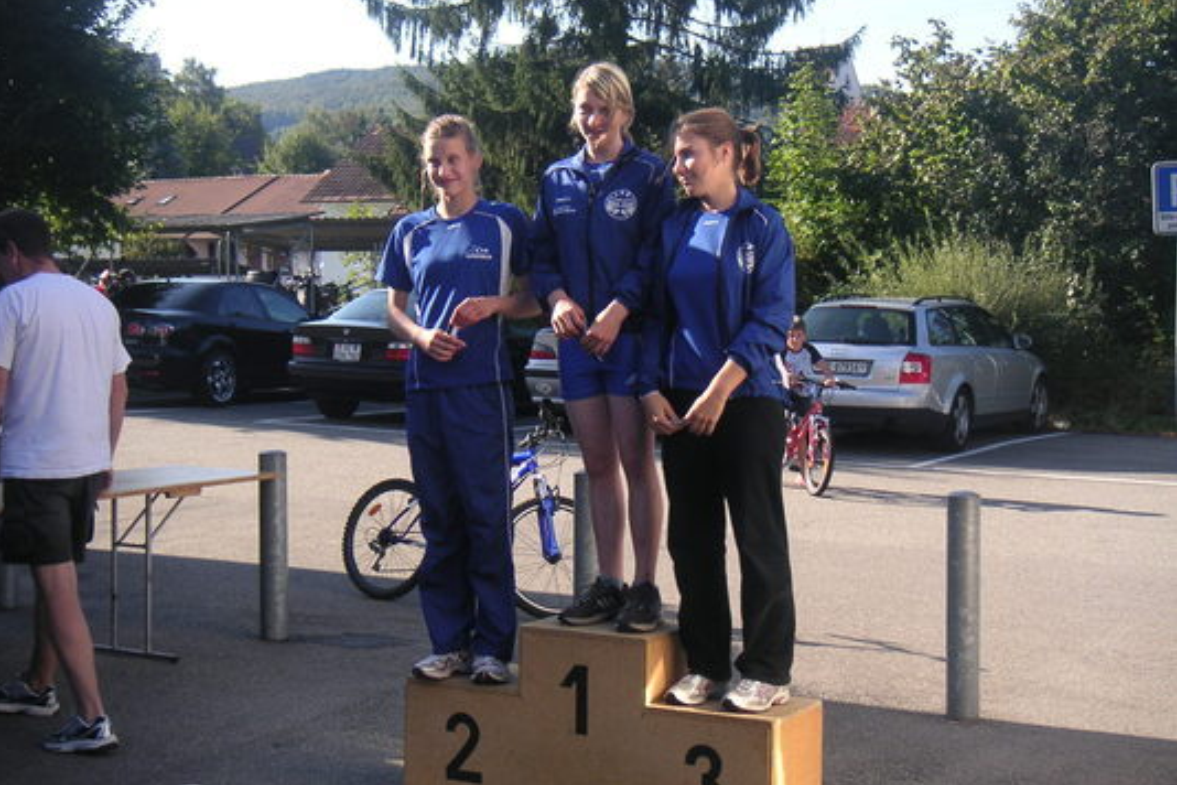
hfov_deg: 33.4
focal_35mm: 60
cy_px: 402
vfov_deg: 22.6
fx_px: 1962
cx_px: 584
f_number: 3
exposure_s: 1/350
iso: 50
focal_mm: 8.9
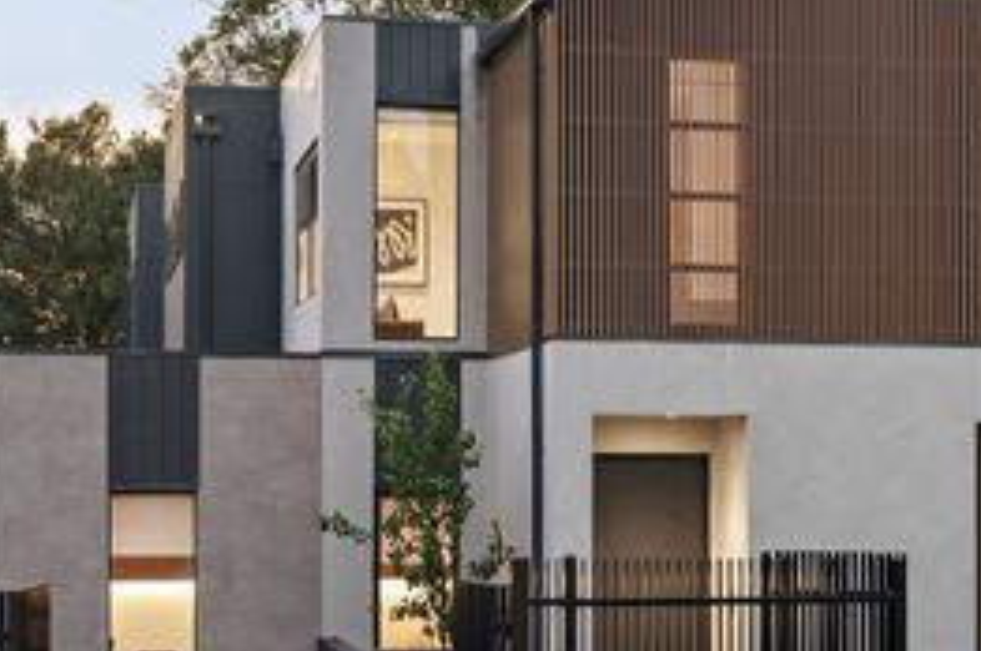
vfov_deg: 15.5
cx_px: 738
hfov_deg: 22.9
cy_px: 312
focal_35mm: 88
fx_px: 2395
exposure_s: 1/3
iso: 400
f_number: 5
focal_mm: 33
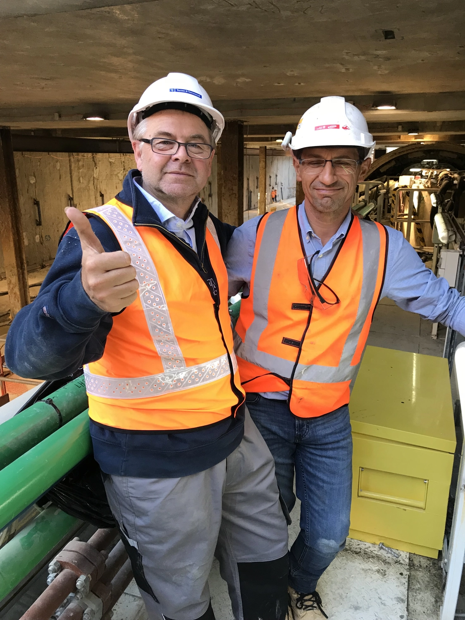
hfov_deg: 49.7
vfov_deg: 63.4
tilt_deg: -15.7
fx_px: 502
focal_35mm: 28
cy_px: 310
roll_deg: -0.7
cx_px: 232
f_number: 1.8
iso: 25
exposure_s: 1/33
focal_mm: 3.99
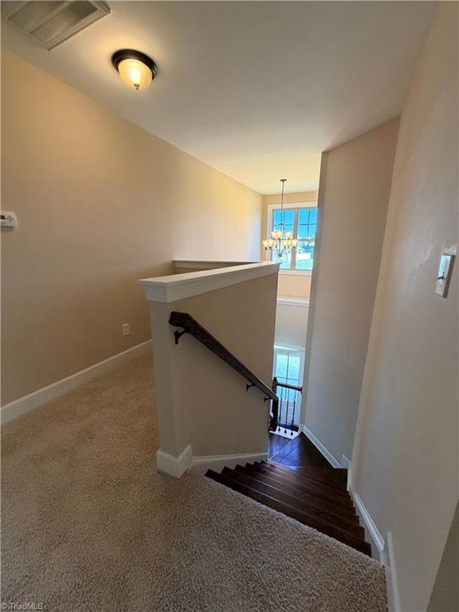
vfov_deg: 102.1
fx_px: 248
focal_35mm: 14
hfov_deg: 85.7
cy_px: 306
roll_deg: +0.4
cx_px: 230
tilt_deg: -13.7
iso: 200
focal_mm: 2.22
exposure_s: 1/60
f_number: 2.2
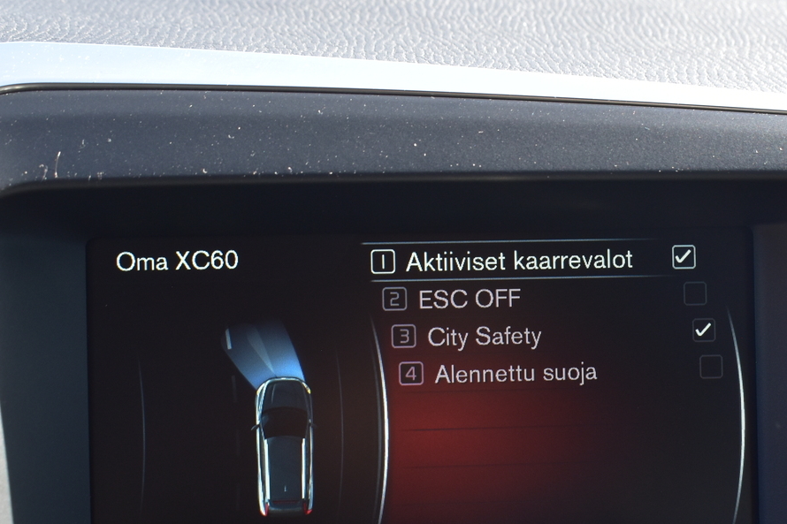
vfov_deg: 19.1
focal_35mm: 71
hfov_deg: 28.4
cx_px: 449
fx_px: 1552
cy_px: 333
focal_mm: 26
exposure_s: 1/125
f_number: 9.5
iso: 400
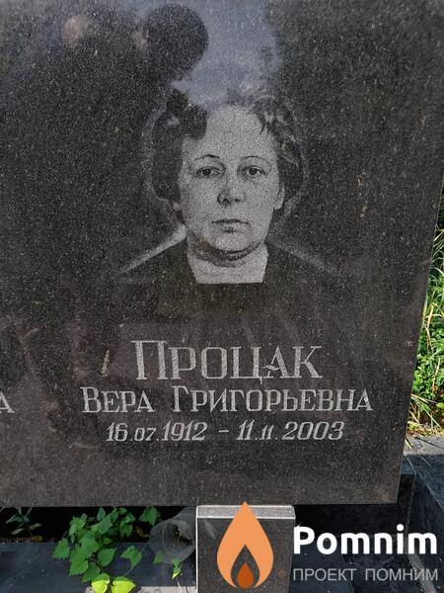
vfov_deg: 69.4
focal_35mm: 25
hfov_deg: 54.9
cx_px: 222
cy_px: 296
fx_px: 428
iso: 20
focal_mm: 4.6
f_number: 2
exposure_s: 1/297
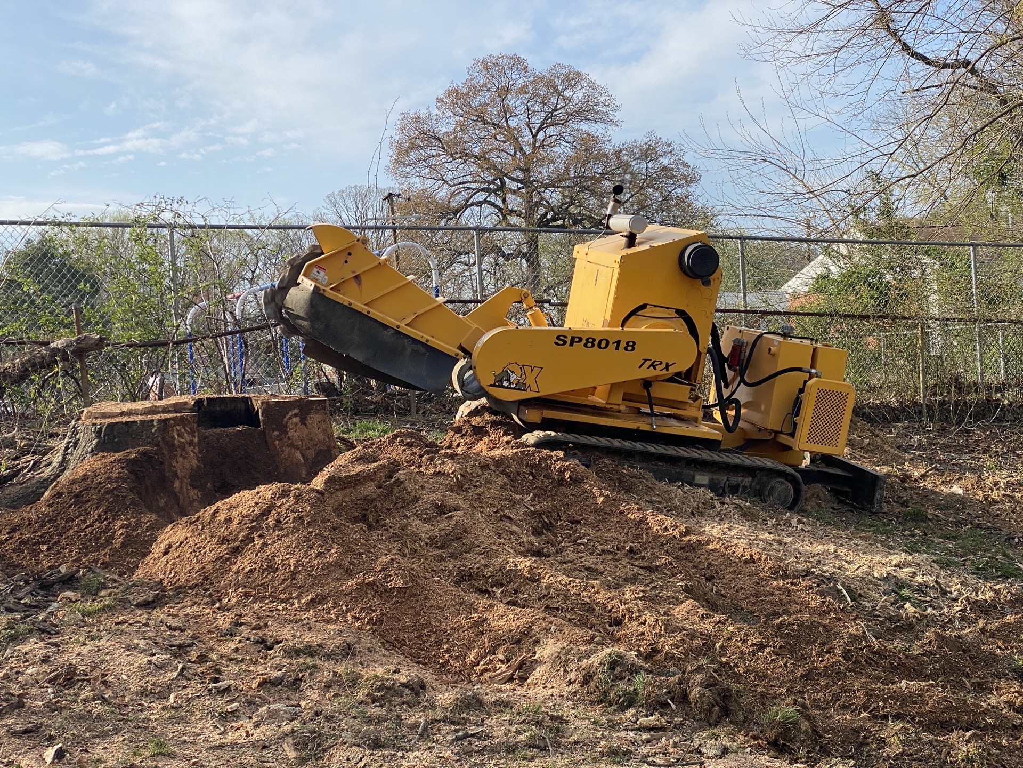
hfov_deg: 36.8
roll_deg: +3.1
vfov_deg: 28.0
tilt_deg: +0.1
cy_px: 384
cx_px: 512
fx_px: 1537
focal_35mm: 52
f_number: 2
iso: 20
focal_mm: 6
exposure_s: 1/1332
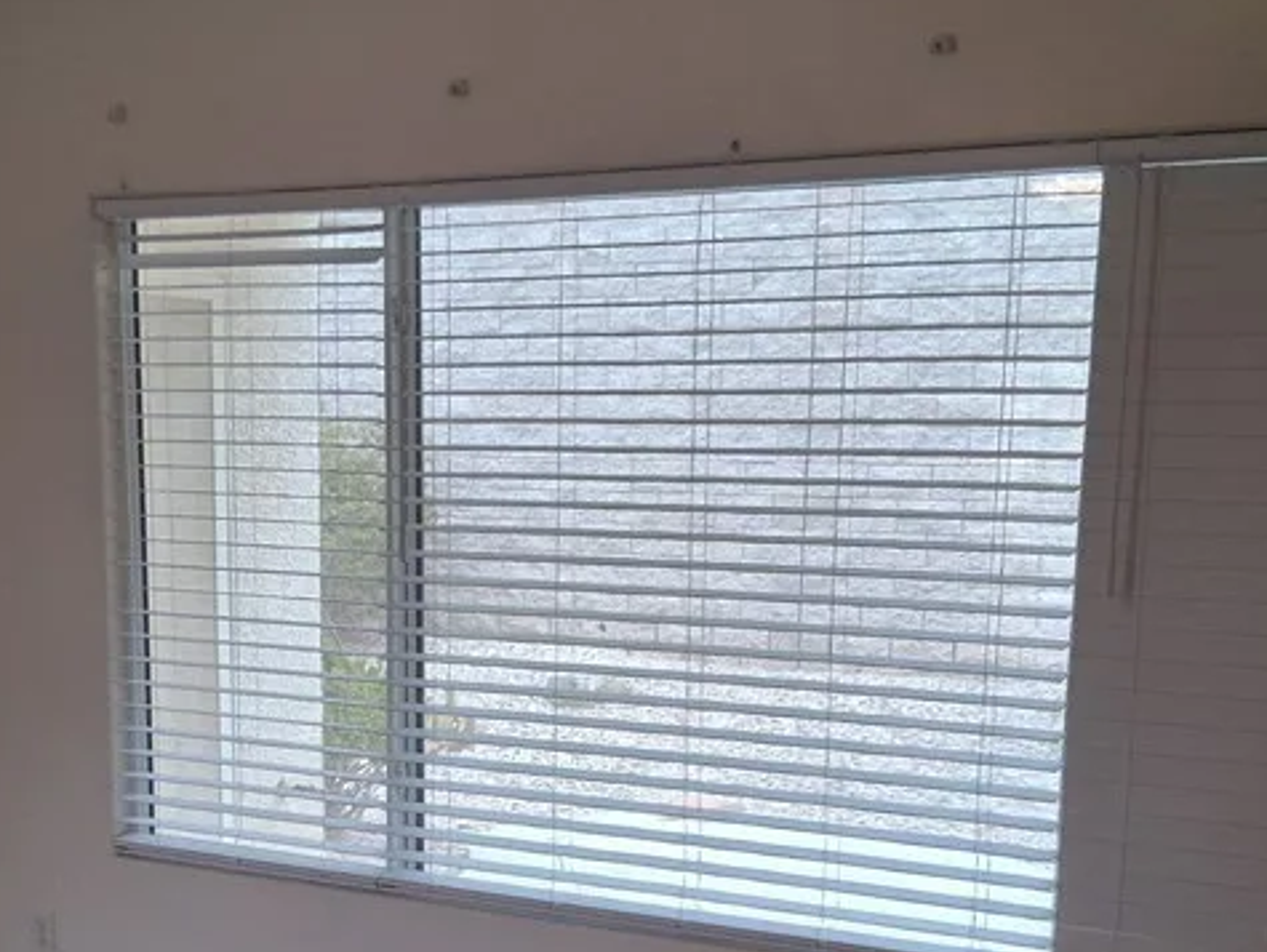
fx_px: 2051
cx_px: 533
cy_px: 845
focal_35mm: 56
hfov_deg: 34.3
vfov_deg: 25.4
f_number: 1.8
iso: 160
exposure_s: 1/120
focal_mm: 3.98
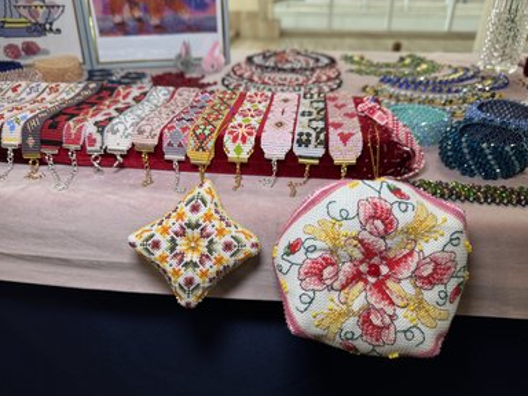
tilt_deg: -31.1
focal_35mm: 25
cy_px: 199
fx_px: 381
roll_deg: +0.9
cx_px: 254
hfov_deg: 69.4
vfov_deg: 54.9
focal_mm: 6.76
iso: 200
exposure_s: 1/100
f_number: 1.78
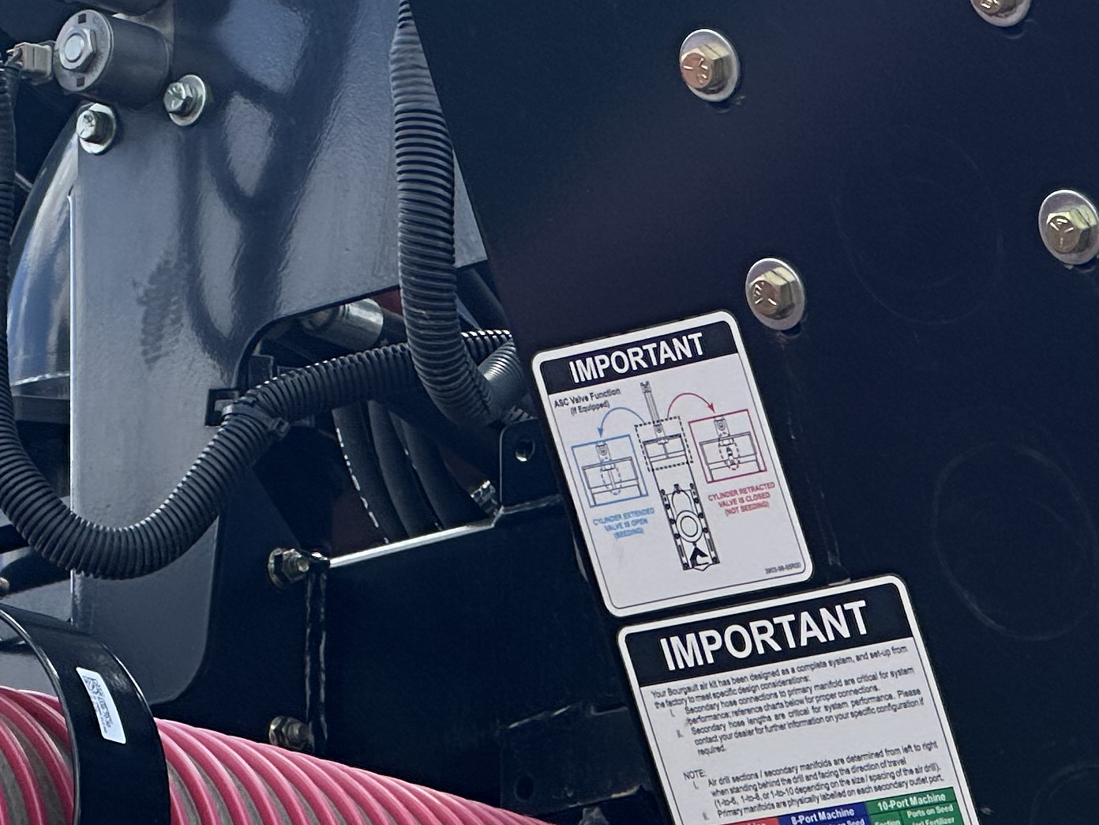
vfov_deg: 6.6
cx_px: 461
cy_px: 28
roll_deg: -1.4
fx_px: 7080
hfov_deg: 8.9
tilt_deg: +14.6
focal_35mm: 223
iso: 32
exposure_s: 1/461
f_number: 2.8
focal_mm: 9
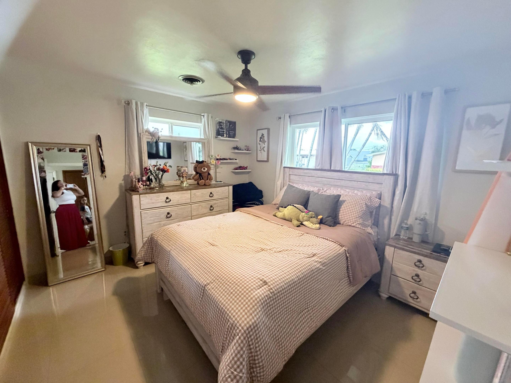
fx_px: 207
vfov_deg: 85.7
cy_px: 192
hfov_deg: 102.1
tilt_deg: -9.1
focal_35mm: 14
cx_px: 256
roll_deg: -1.0
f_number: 2.2
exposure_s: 1/60
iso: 640
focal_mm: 2.22
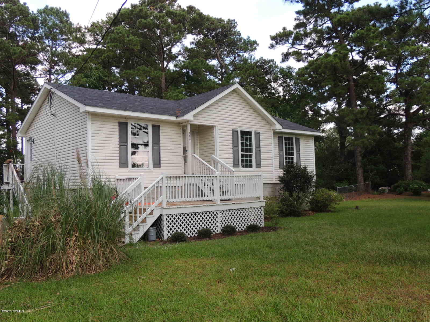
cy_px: 161
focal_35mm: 33
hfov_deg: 55.4
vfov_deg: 42.9
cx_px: 215
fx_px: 410
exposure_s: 1/250
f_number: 3.2
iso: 100
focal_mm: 5.8
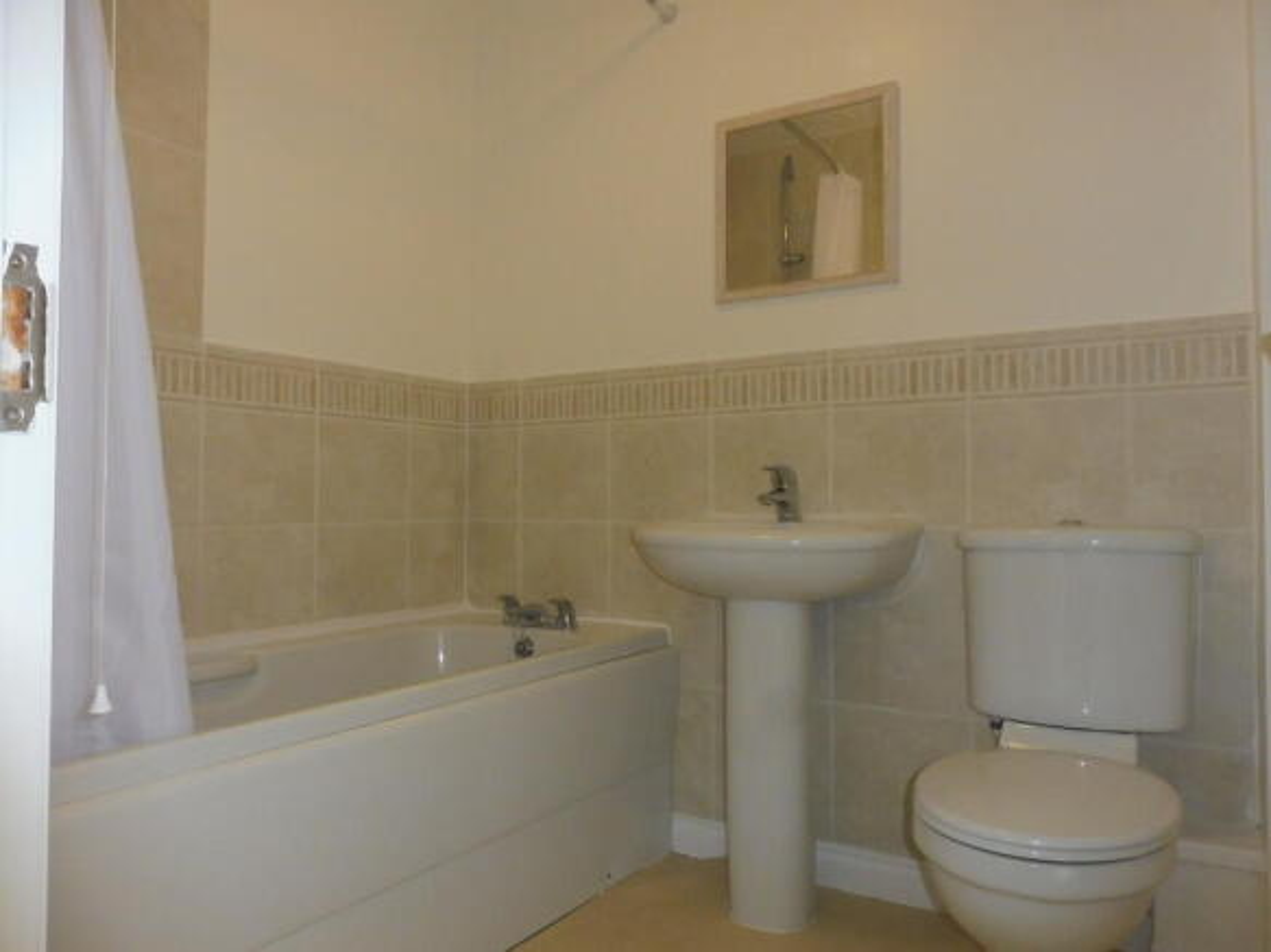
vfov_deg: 56.8
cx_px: 636
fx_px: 881
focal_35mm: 24
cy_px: 476
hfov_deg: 71.6
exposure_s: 1/60
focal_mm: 4.3
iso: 400
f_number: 4
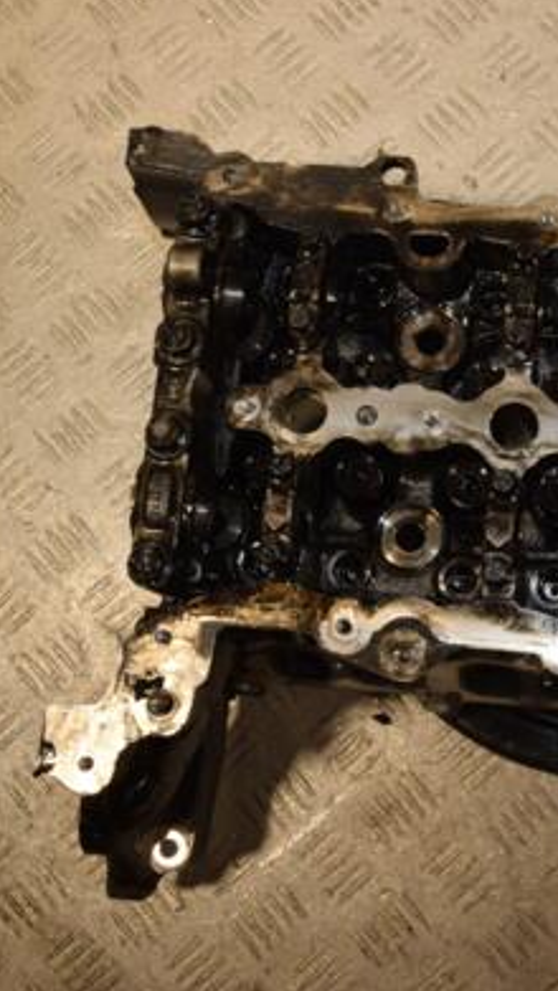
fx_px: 1394
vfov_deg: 39.2
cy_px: 489
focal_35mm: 53
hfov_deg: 21.7
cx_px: 571
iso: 800
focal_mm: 22
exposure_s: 1/200
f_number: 9
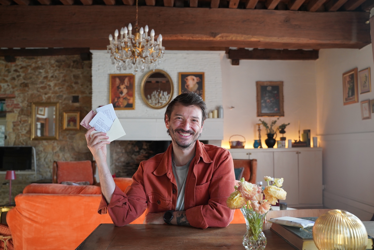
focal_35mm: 31
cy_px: 125
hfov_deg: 60.3
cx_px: 187
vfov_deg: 42.3
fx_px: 322
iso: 1600
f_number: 4
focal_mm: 31
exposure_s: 1/160
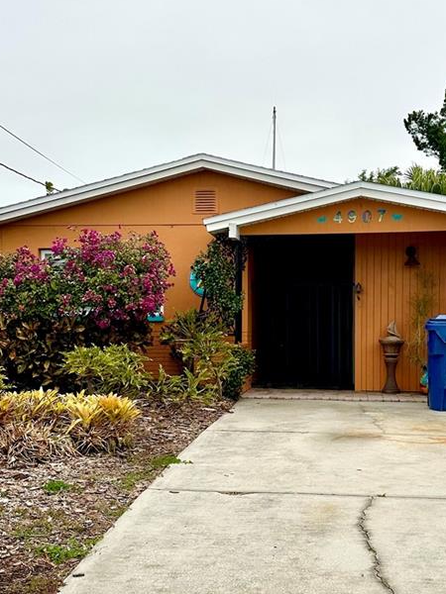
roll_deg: -0.8
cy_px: 349
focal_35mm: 48
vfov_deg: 39.5
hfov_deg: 30.3
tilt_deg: -1.0
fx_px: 825
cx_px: 224
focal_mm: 6.86
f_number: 1.78
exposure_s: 1/535
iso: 80
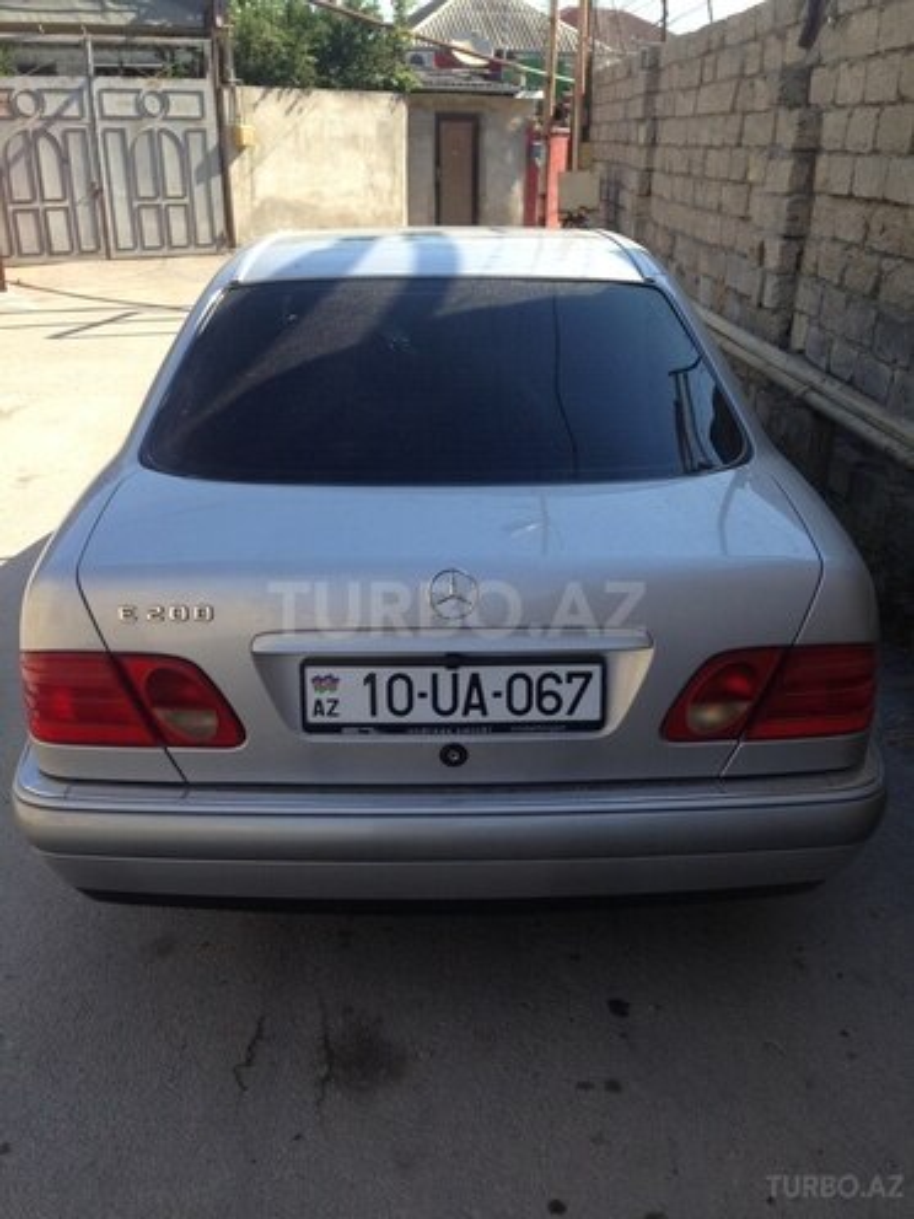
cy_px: 610
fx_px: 1162
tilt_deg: -17.5
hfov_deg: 42.9
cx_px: 457
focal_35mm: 33
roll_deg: -2.0
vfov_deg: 55.4
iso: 50
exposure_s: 1/669
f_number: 2.4
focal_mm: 4.12
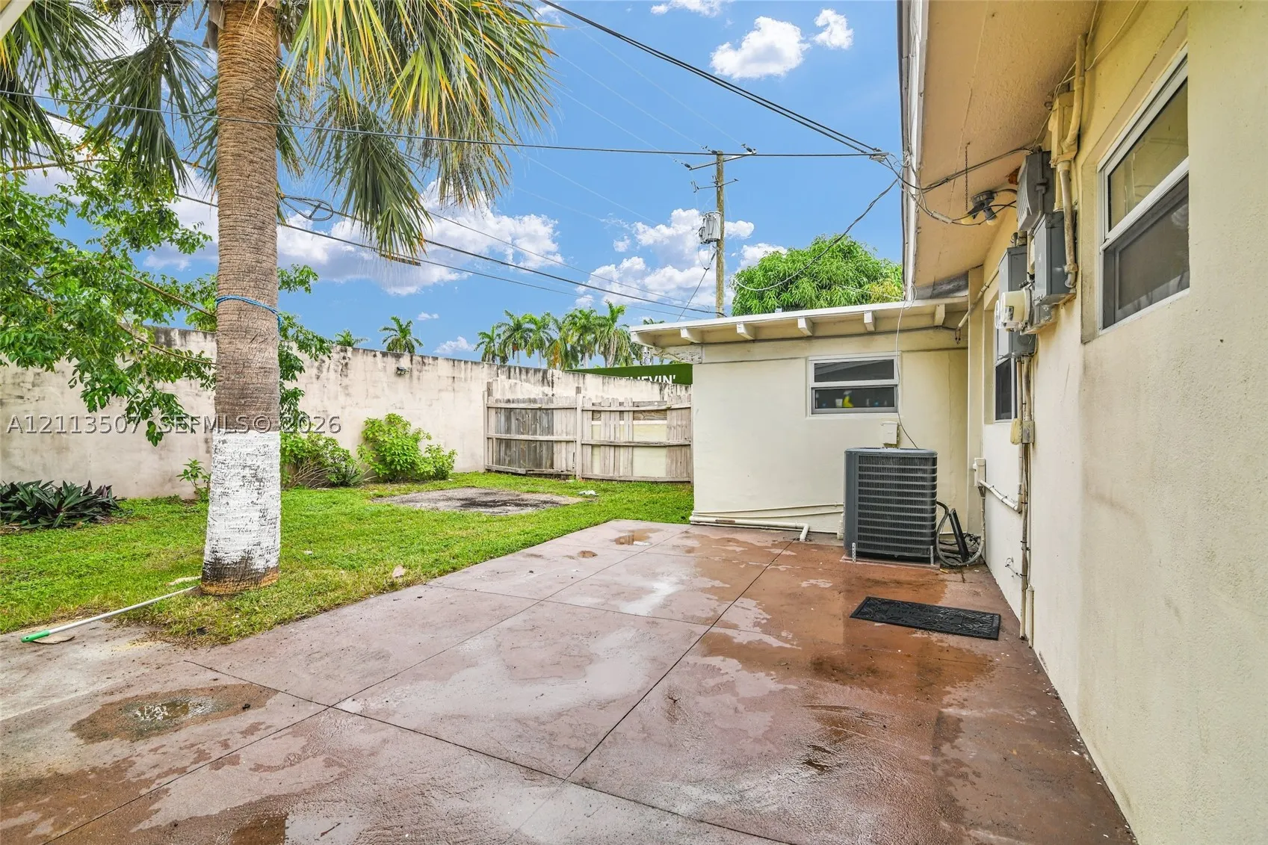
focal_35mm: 16
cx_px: 634
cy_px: 422
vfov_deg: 73.7
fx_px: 563
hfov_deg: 96.7
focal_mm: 16
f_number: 11
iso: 200
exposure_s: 1/125
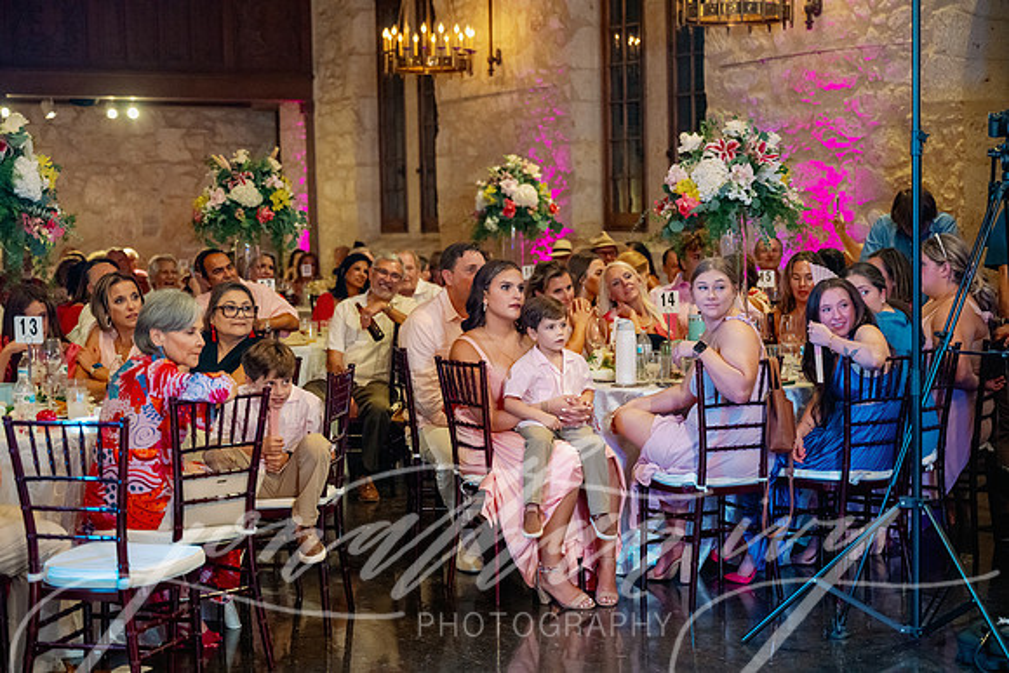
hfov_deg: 33.4
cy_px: 336
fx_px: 1682
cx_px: 504
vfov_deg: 22.6
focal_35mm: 60
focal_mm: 60
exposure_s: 1/200
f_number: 2.8
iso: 4000
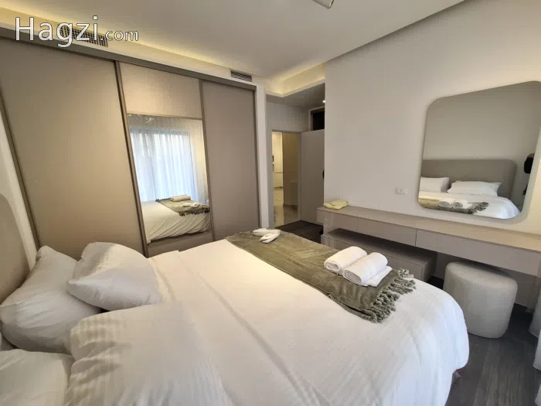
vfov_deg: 89.9
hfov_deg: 106.2
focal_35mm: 13
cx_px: 270
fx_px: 203
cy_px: 203
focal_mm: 1.74
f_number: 2.2
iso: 40
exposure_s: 1/50
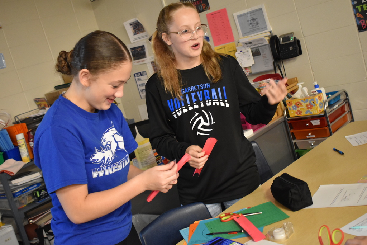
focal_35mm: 46
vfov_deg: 29.0
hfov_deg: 42.3
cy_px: 122
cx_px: 184
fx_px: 474
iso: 3200
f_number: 4.2
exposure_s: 1/60
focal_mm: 31
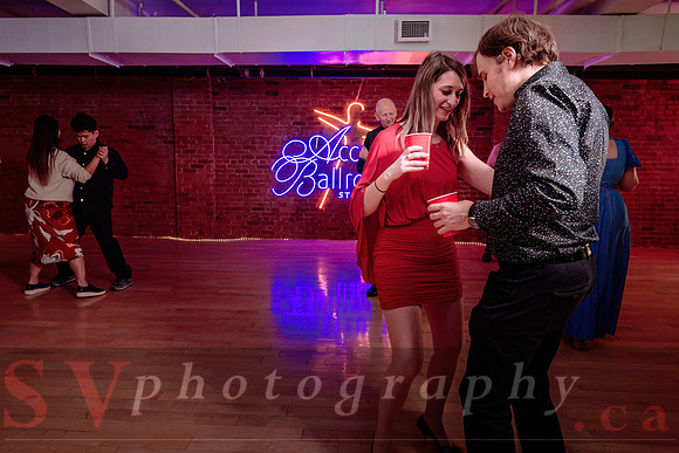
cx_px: 329
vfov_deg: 50.5
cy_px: 226
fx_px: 481
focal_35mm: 25
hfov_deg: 70.5
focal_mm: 24
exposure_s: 1/100
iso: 800
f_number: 3.5
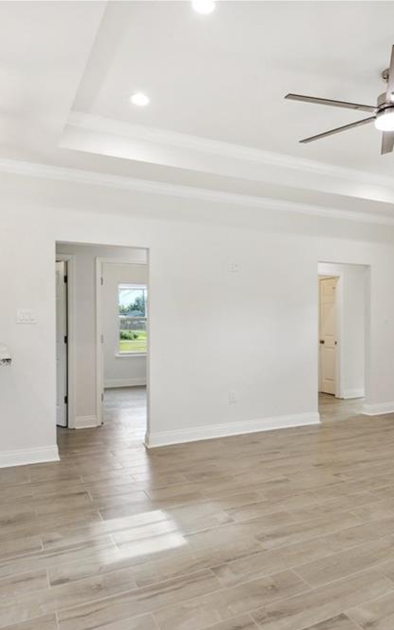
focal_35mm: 25
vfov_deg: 72.5
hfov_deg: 48.9
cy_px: 321
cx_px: 242
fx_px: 429
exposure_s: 1/20
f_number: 11
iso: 400
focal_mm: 16
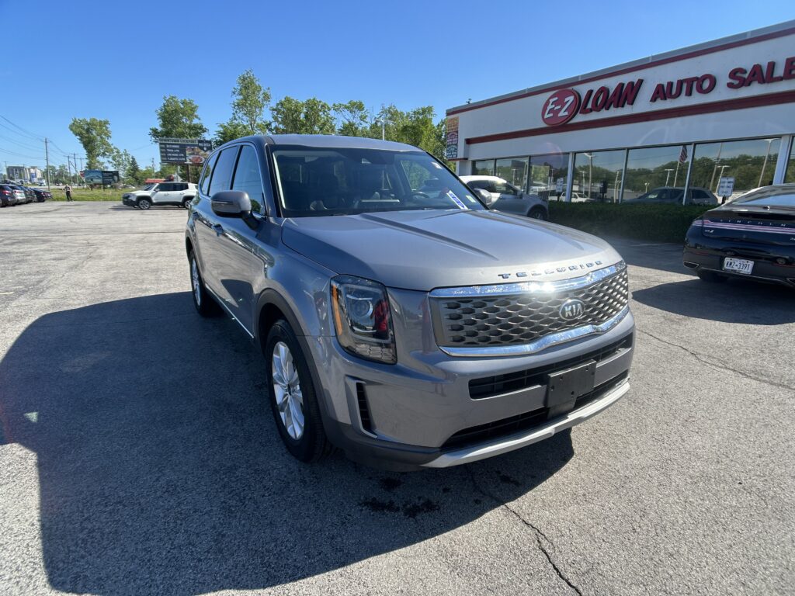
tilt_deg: -12.0
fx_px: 597
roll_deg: -4.2
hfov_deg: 67.3
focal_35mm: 26
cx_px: 398
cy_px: 298
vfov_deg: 53.1
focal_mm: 5.7
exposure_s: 1/2123
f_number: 1.5
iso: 50
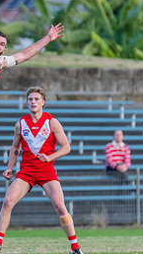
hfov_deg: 1.0
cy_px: 103
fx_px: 8519
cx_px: -17
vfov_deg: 1.7
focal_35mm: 1263
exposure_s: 1/1600
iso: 2000
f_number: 6.3
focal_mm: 460
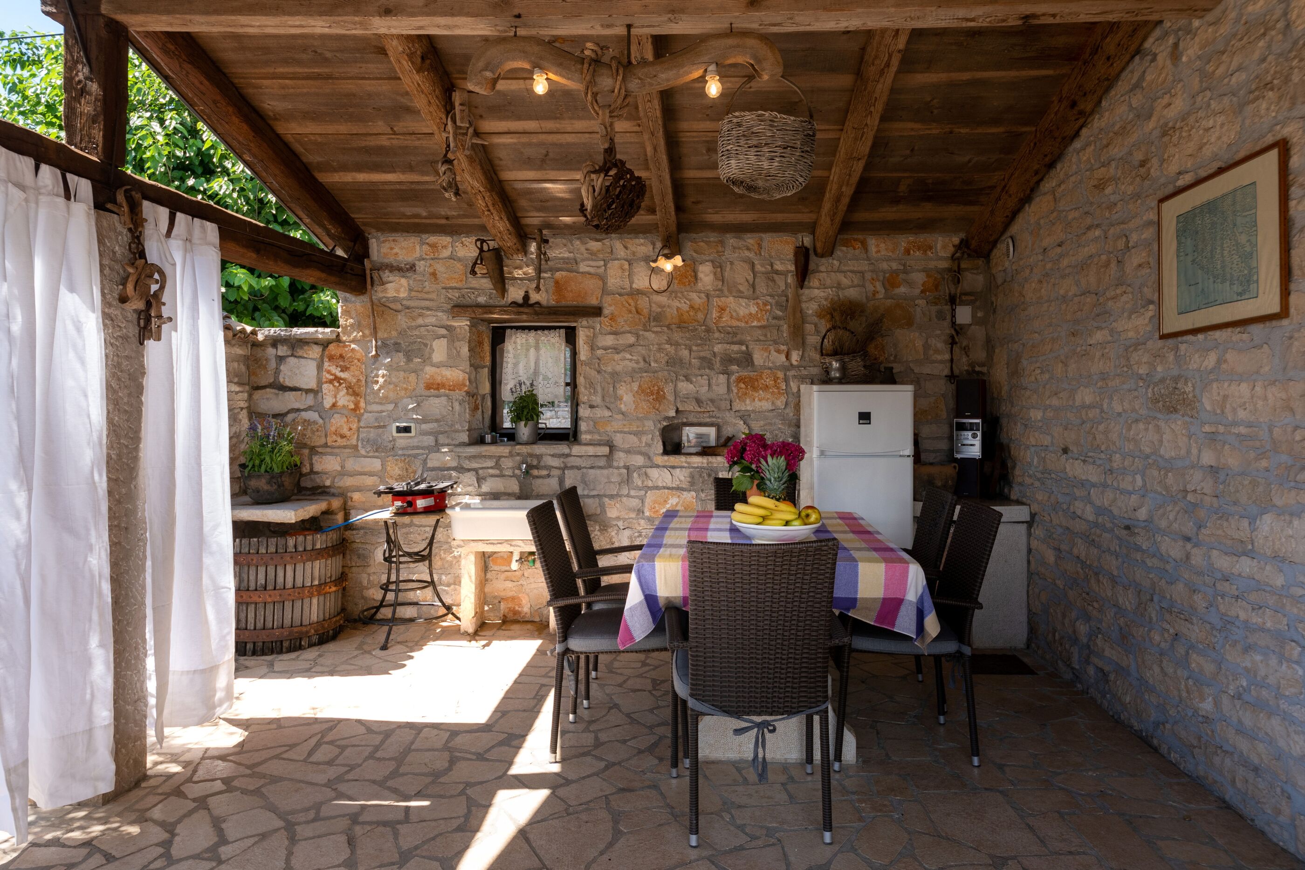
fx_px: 761
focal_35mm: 21
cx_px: 652
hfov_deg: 81.2
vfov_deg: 59.5
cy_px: 435
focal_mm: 21
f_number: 8
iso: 320
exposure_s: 1/125
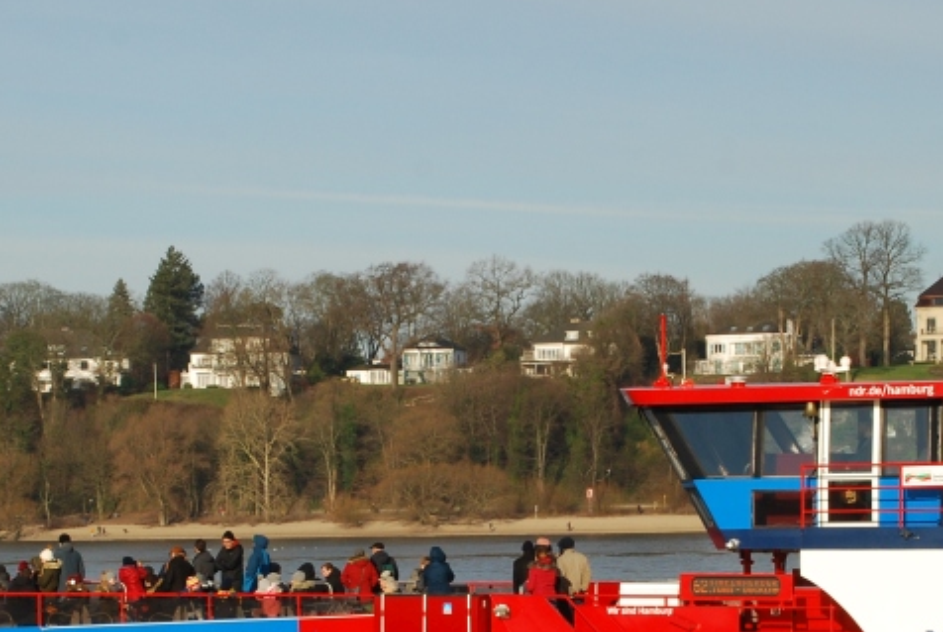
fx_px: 3384
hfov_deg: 15.9
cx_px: 523
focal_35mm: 129
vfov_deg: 10.6
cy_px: 566
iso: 200
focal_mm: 40
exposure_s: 1/250
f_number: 10
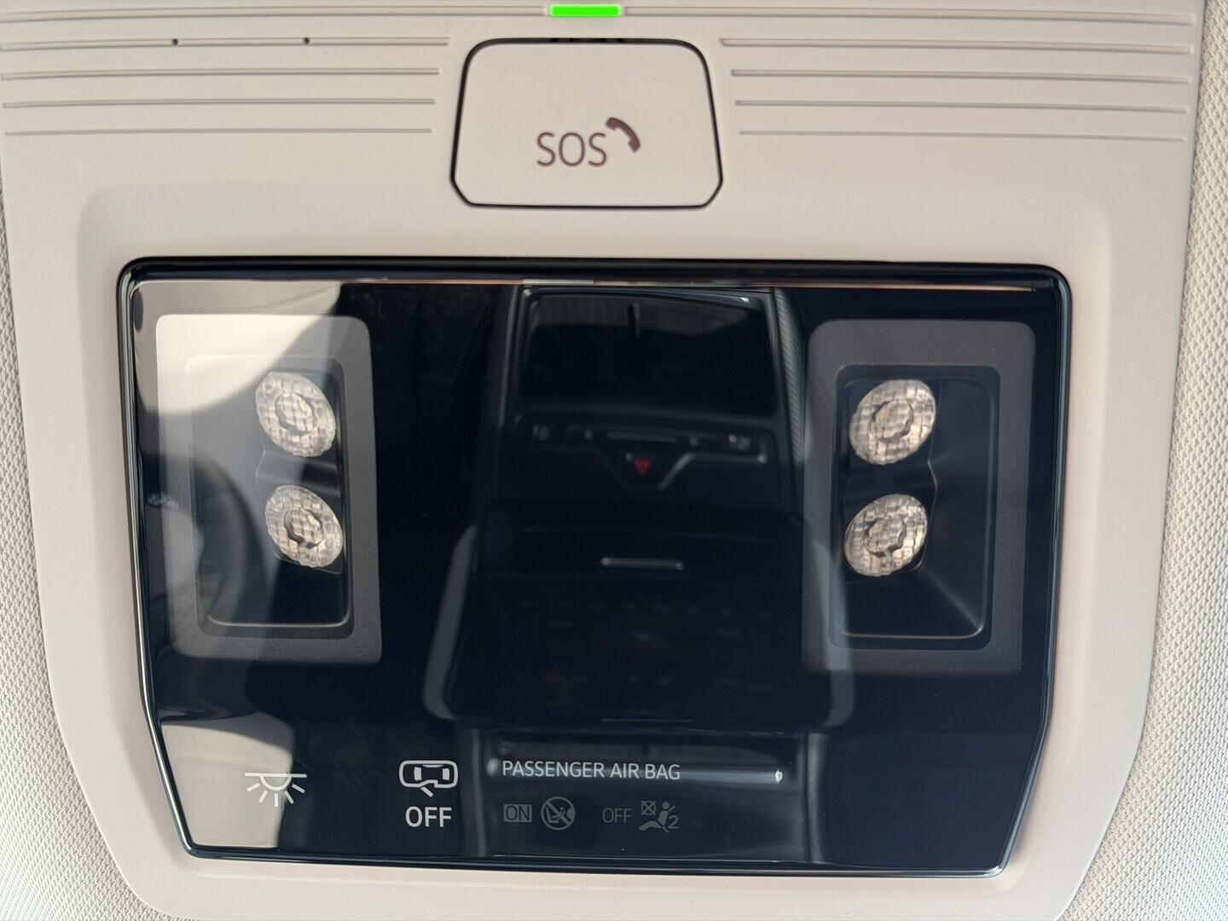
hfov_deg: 39.7
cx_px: 614
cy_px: 460
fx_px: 1703
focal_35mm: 48
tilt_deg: +61.1
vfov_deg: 30.3
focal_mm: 6.76
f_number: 1.78
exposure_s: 1/162
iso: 50
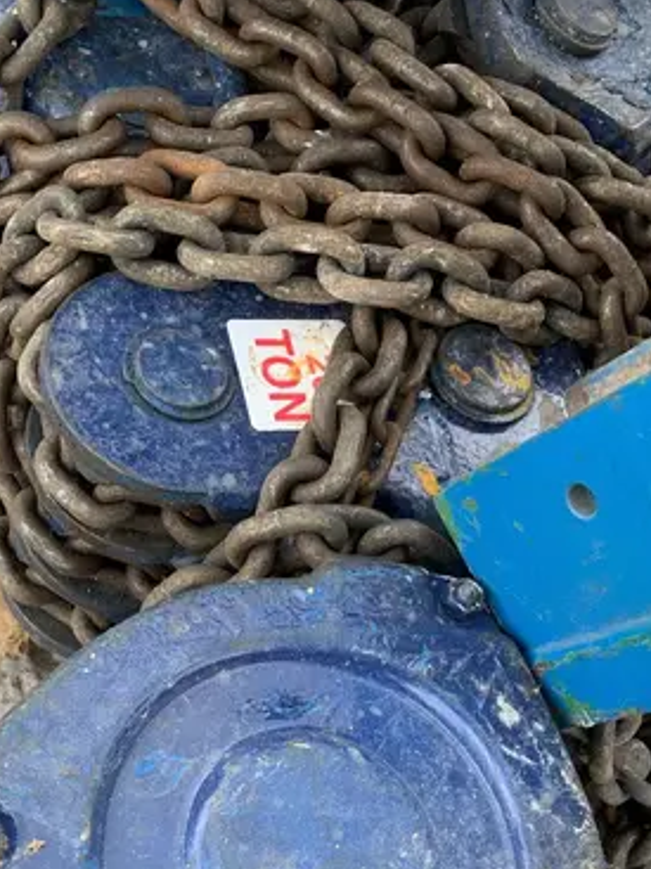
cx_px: 312
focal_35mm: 52
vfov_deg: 36.0
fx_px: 1305
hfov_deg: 28.0
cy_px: 648
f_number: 1.8
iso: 25
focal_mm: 4.25
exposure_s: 1/170
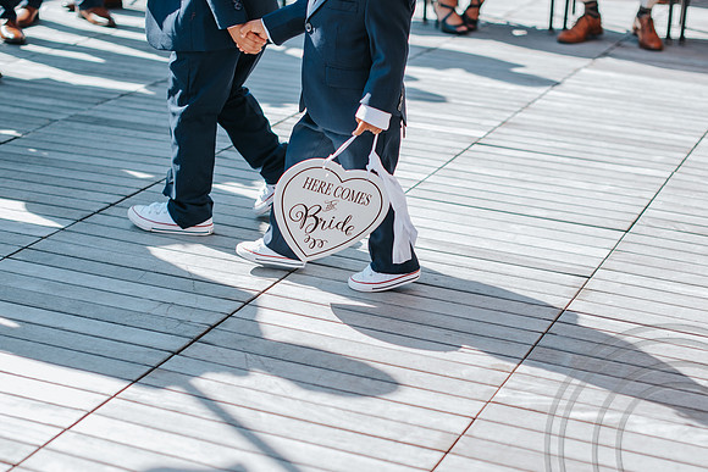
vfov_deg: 19.0
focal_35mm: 72
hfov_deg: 28.2
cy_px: 301
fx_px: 1408
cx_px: 362
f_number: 2.5
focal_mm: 50
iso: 64
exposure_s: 1/640
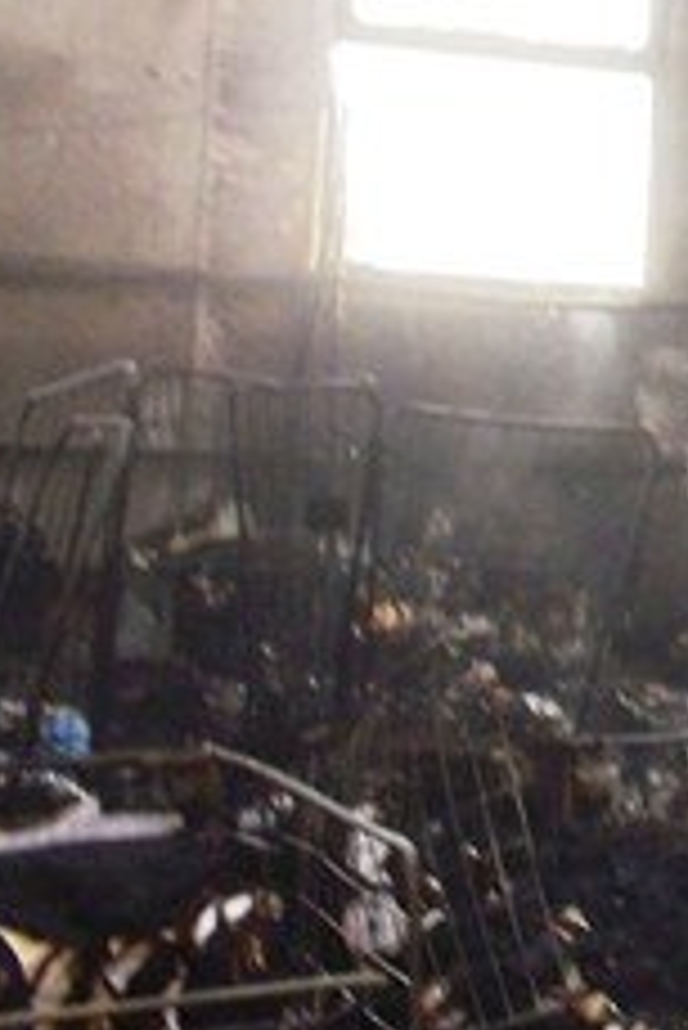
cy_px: 234
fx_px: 3005
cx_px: 1457
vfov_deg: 19.3
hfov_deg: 11.5
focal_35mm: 105
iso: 80
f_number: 3.3
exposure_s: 1/60
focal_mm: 4.1
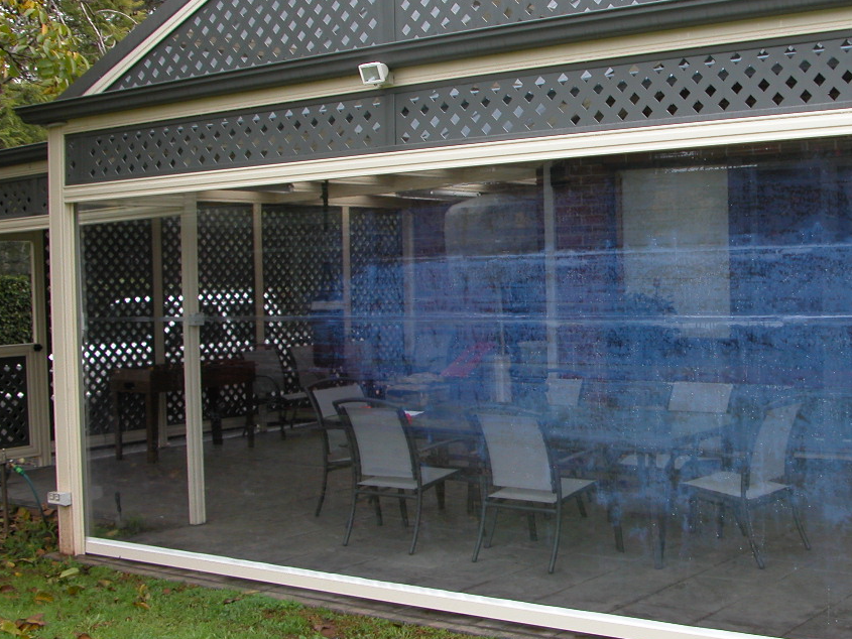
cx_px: 598
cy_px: 279
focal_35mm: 53
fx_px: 1305
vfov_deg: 27.5
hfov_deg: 35.6
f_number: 3.5
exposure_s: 1/72.1
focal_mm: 8.9
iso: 100
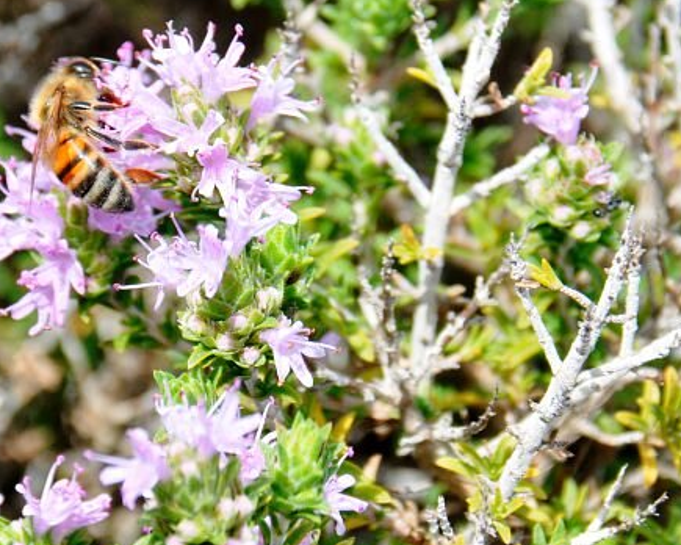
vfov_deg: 1.6
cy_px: 186
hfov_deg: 2.0
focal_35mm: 970
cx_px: 219
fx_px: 19550
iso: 560
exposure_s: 1/400
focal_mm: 300
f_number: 10
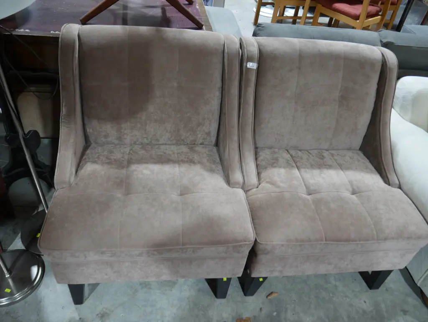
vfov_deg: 49.8
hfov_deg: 63.4
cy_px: 161
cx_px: 214
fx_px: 346
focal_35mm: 28
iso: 500
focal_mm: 14
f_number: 3.5
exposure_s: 1/60
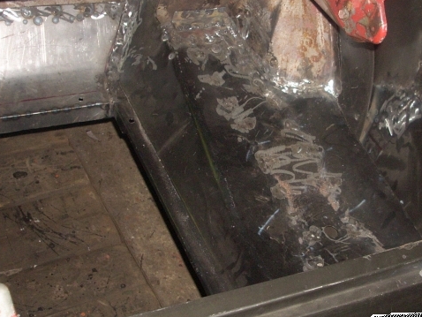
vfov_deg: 25.2
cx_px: 275
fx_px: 707
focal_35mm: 58
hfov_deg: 33.0
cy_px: 141
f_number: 2.8
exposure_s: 1/60
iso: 200
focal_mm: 6.2
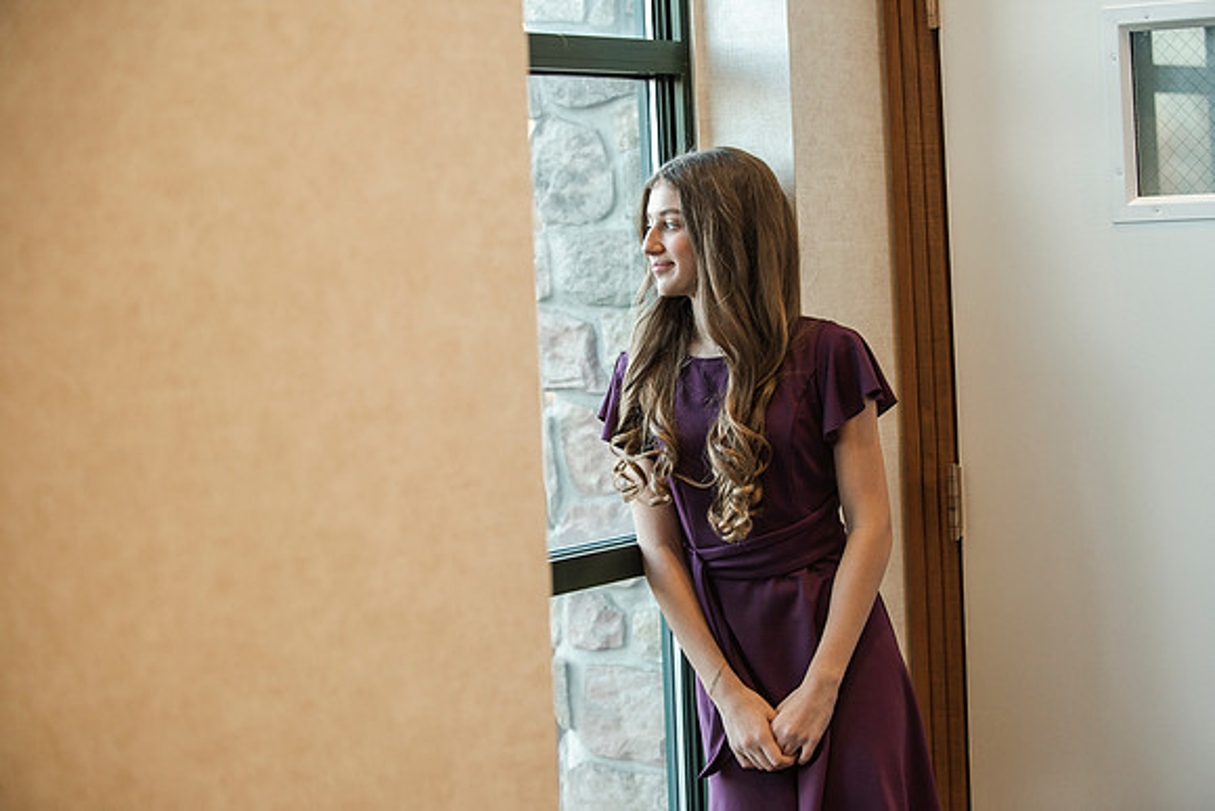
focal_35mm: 78
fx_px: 2623
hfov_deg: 26.1
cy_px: 404
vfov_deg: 17.6
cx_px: 645
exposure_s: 1/200
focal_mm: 70
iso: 1000
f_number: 2.8
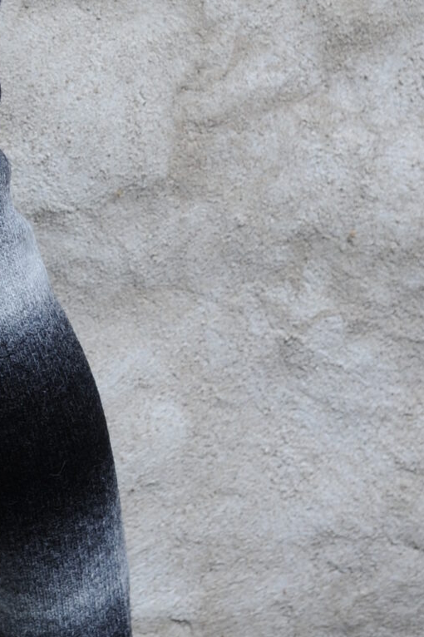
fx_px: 2953
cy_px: 0
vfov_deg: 12.2
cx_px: -229
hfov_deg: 8.0
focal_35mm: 167
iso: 400
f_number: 5.6
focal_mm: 50
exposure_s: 1/125
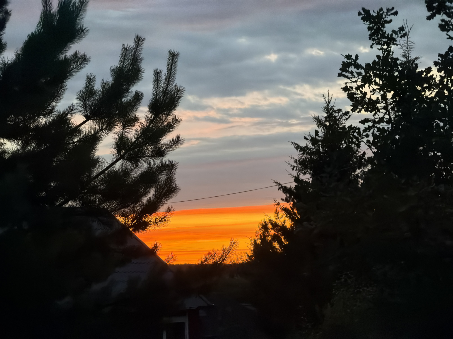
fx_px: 1309
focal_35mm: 100
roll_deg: +1.0
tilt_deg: +3.4
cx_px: 226
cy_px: 170
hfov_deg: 19.6
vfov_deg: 14.8
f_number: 2.8
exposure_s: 1/33
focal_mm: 16.89
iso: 1250
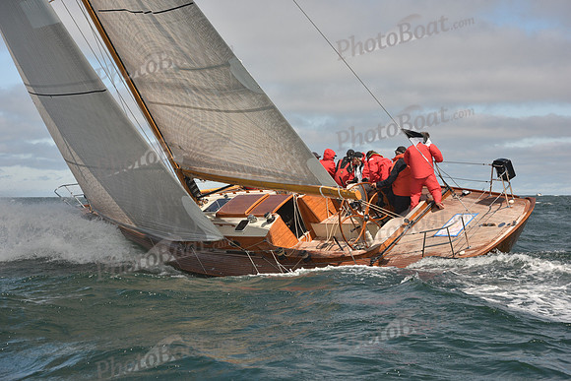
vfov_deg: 19.5
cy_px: 190
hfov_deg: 28.8
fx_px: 1110
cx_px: 286
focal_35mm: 70
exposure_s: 1/800
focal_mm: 70
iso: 320
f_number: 6.3
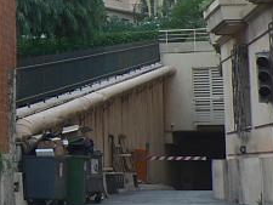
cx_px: -178
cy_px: -28
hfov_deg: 14.1
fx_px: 1010
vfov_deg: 11.4
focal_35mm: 128
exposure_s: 1/80
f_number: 2.8
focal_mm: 6
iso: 80
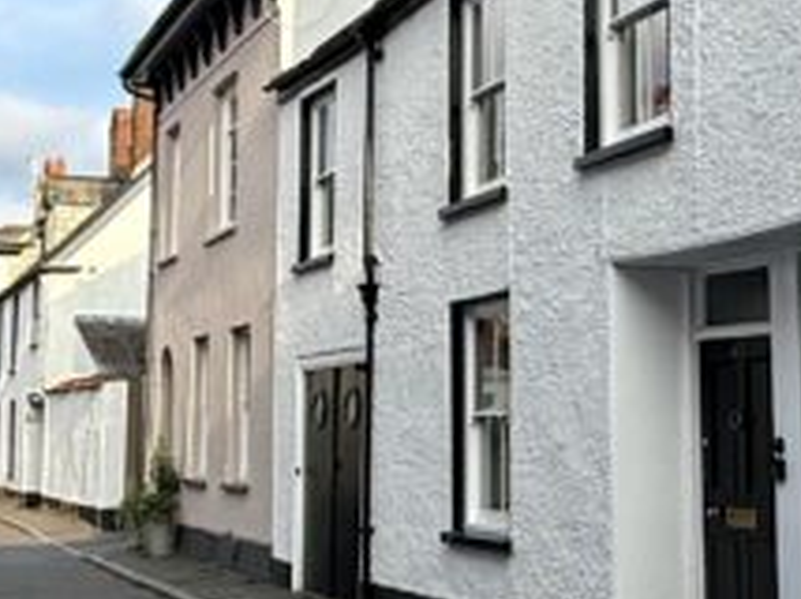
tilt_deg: +8.8
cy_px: 225
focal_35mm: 67
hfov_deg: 28.7
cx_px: 558
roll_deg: +0.4
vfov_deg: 21.8
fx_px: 1549
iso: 50
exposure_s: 1/901
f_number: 2.2
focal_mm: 2.22
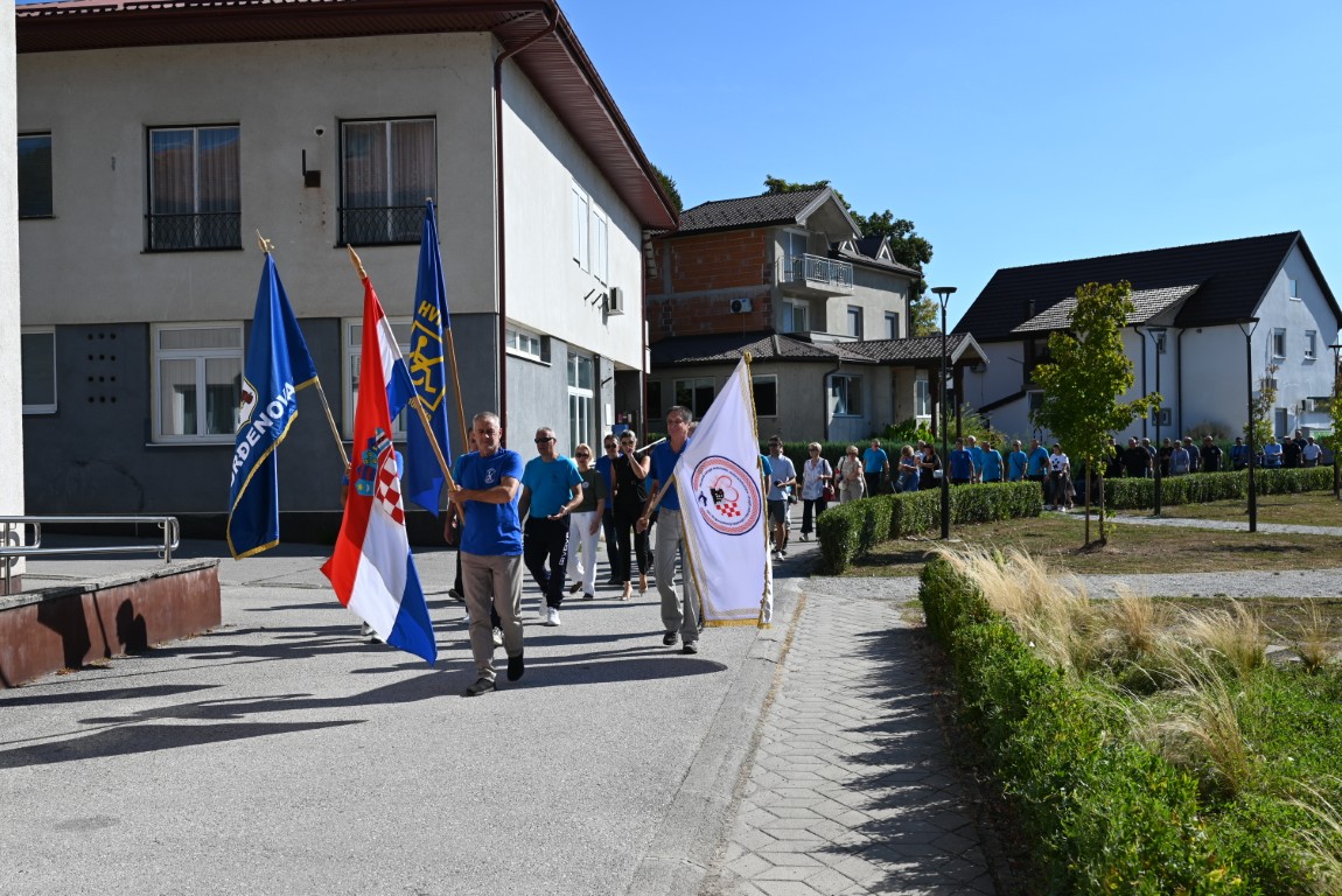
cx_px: 671
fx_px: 1305
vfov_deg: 37.9
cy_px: 448
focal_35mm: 35
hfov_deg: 54.4
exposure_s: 1/400
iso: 100
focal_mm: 35
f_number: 7.1
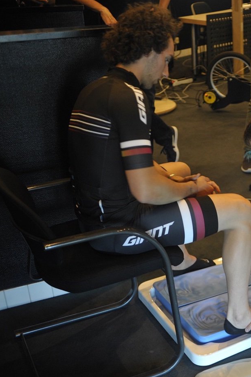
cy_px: 189
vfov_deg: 37.5
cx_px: 275
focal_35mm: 53
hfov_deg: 23.9
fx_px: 554
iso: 1600
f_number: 2.8
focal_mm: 35
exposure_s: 1/100
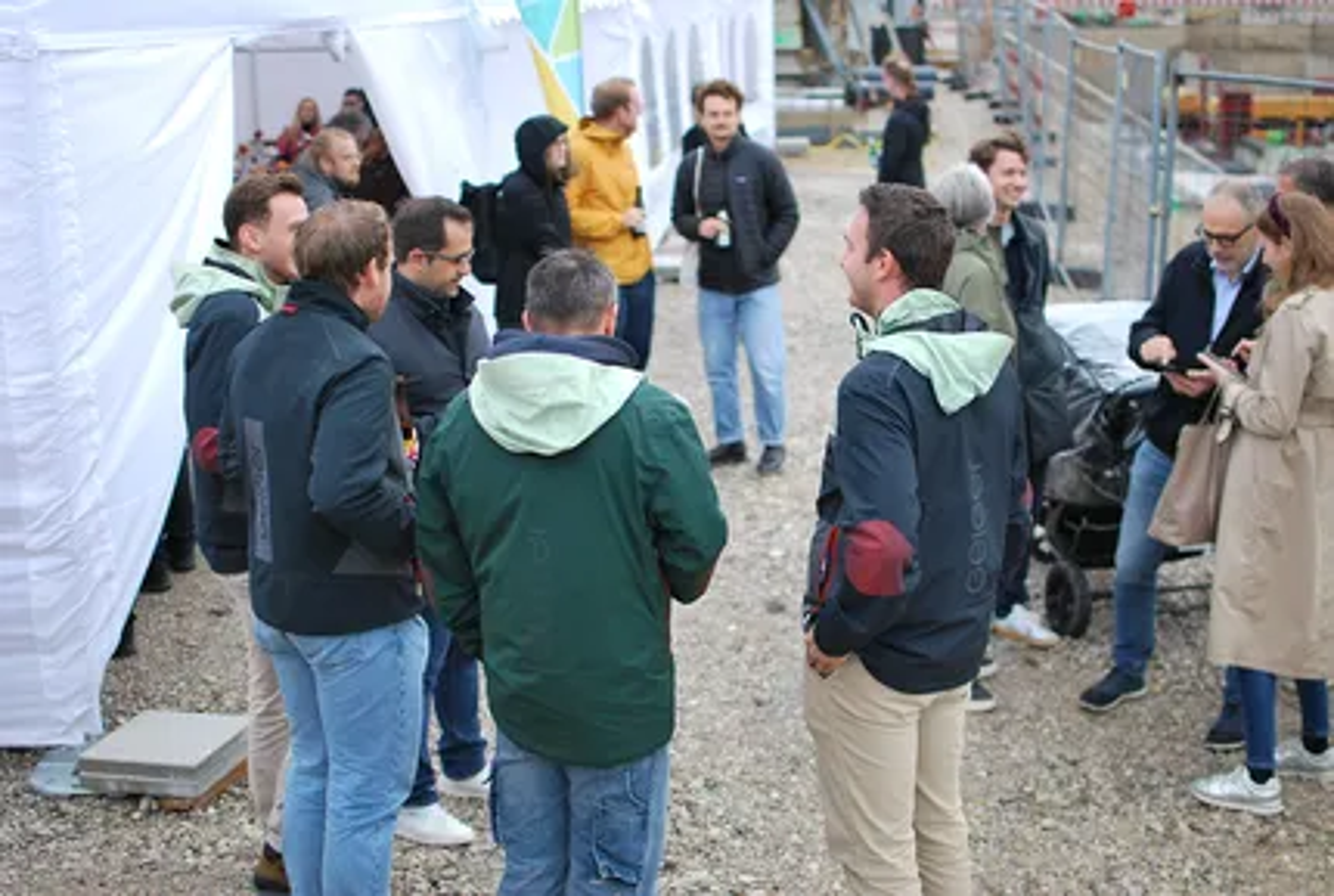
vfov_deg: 25.9
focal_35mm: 52
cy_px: 448
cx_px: 667
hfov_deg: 37.8
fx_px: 1950
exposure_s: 1/500
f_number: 1.8
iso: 400
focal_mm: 35
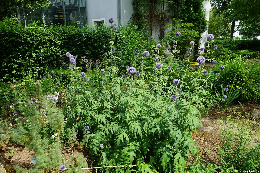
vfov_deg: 46.4
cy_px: 86
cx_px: 130
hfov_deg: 65.5
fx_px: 202
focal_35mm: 28
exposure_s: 1/80
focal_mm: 28
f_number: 7.1
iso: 100
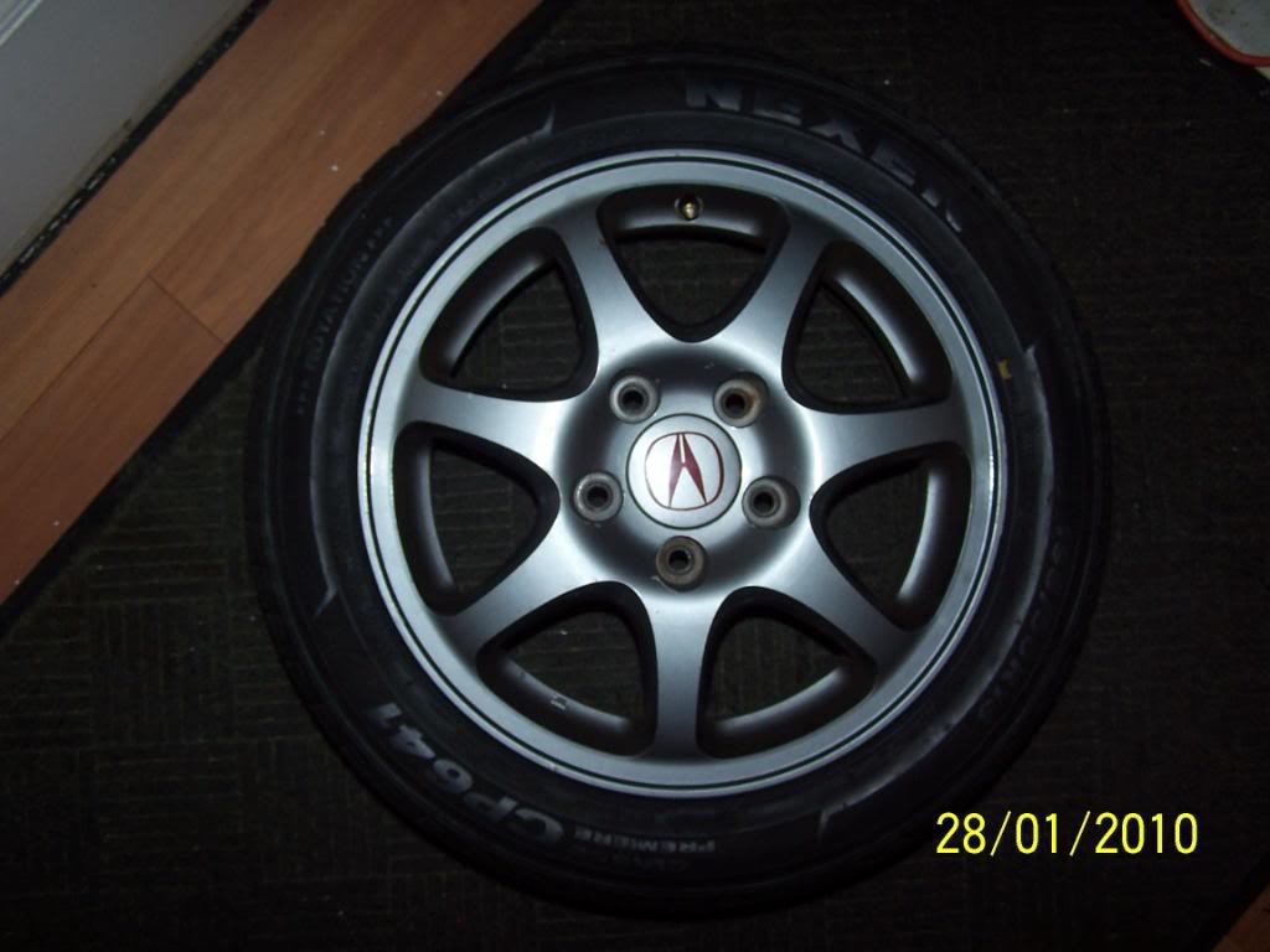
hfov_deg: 49.0
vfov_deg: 37.7
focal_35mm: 38
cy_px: 476
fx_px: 1394
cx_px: 635
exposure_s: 1/60
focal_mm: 6.3
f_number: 2.8
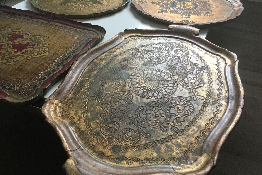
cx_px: 126
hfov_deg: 57.2
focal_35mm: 33
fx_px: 240
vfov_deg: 40.0
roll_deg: -2.2
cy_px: 88
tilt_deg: -38.8
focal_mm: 4.15
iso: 100
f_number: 2.2
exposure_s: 1/10
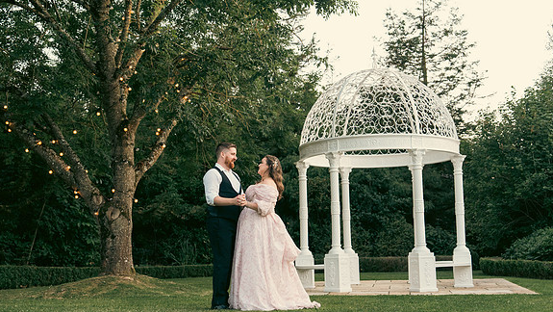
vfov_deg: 22.3
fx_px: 792
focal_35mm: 54
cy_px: 162
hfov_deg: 38.5
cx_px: 275
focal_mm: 51
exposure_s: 1/200
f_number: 3.5
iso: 1250
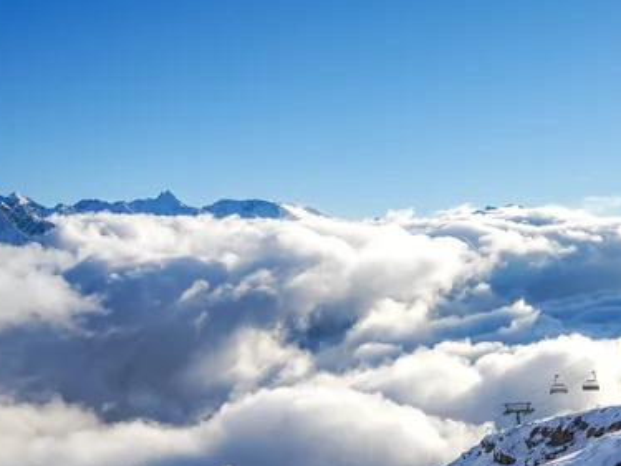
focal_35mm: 58
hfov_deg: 33.0
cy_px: 342
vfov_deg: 25.0
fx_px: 1040
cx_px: 399
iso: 80
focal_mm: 17
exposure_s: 1/200
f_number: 11
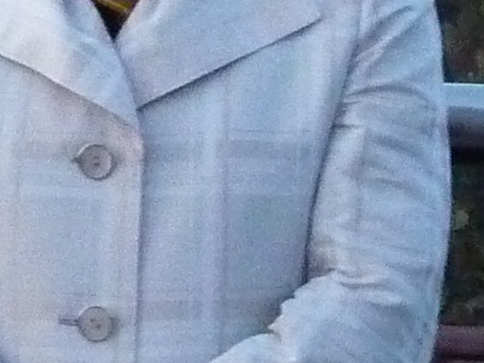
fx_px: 4222
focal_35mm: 302
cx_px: 250
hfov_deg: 6.6
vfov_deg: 4.9
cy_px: -260
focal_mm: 7.3
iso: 800
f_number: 3.7
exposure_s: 1/13
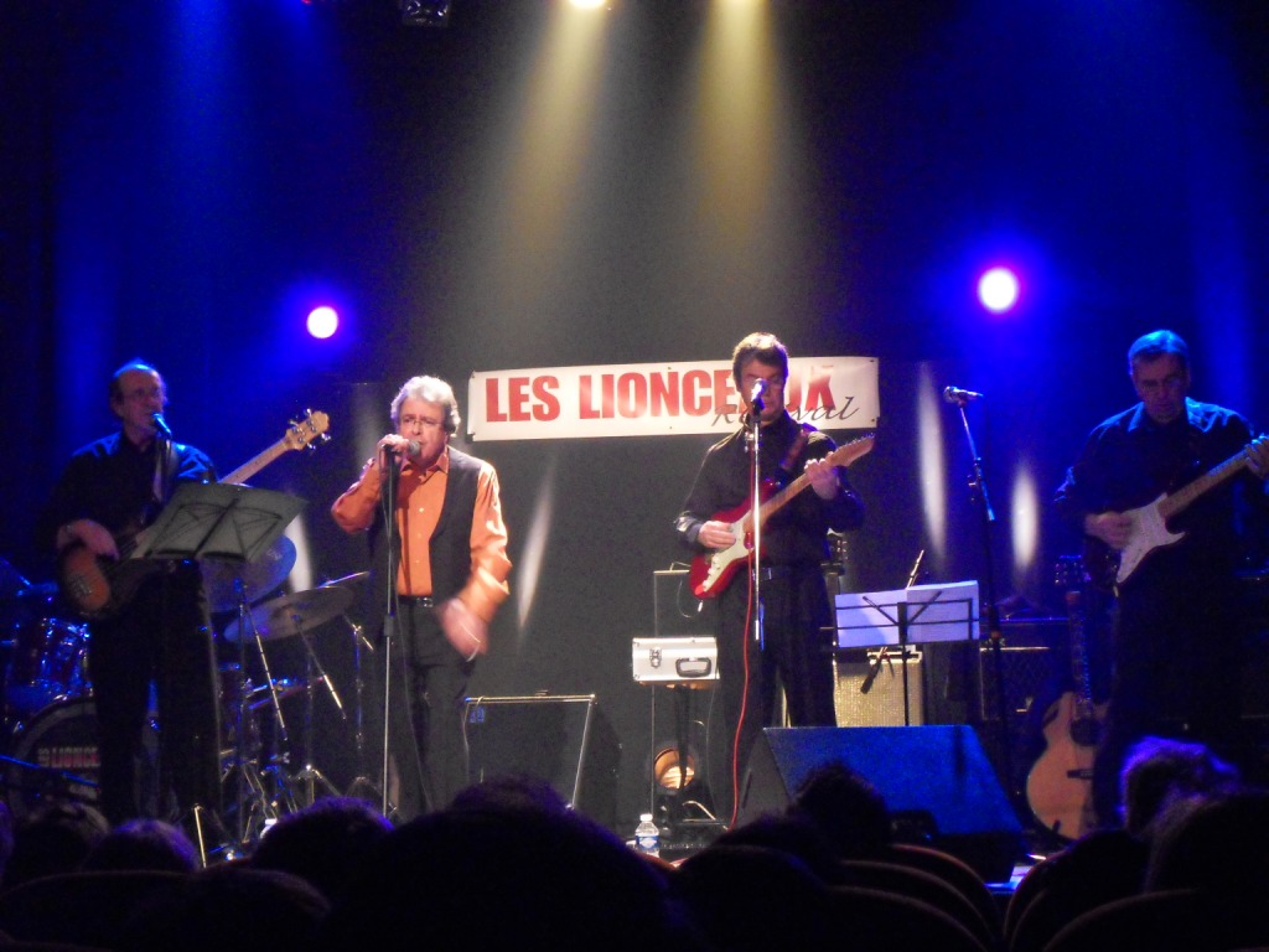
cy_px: 476
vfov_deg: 21.0
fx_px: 2566
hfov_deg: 27.8
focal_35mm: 70
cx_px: 634
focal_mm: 12.3
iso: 800
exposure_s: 1/15
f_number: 5.1
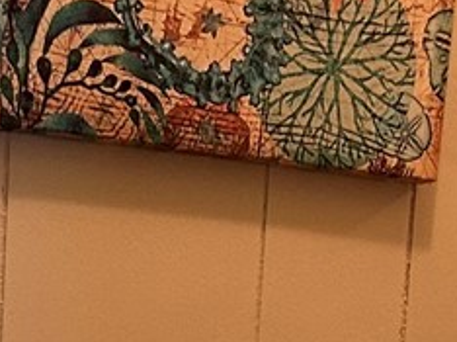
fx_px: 2348
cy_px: 1005
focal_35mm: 178
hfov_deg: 10.8
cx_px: -187
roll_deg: -1.0
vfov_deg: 7.4
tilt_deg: -10.9
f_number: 1.5
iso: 160
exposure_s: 1/60
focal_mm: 5.7
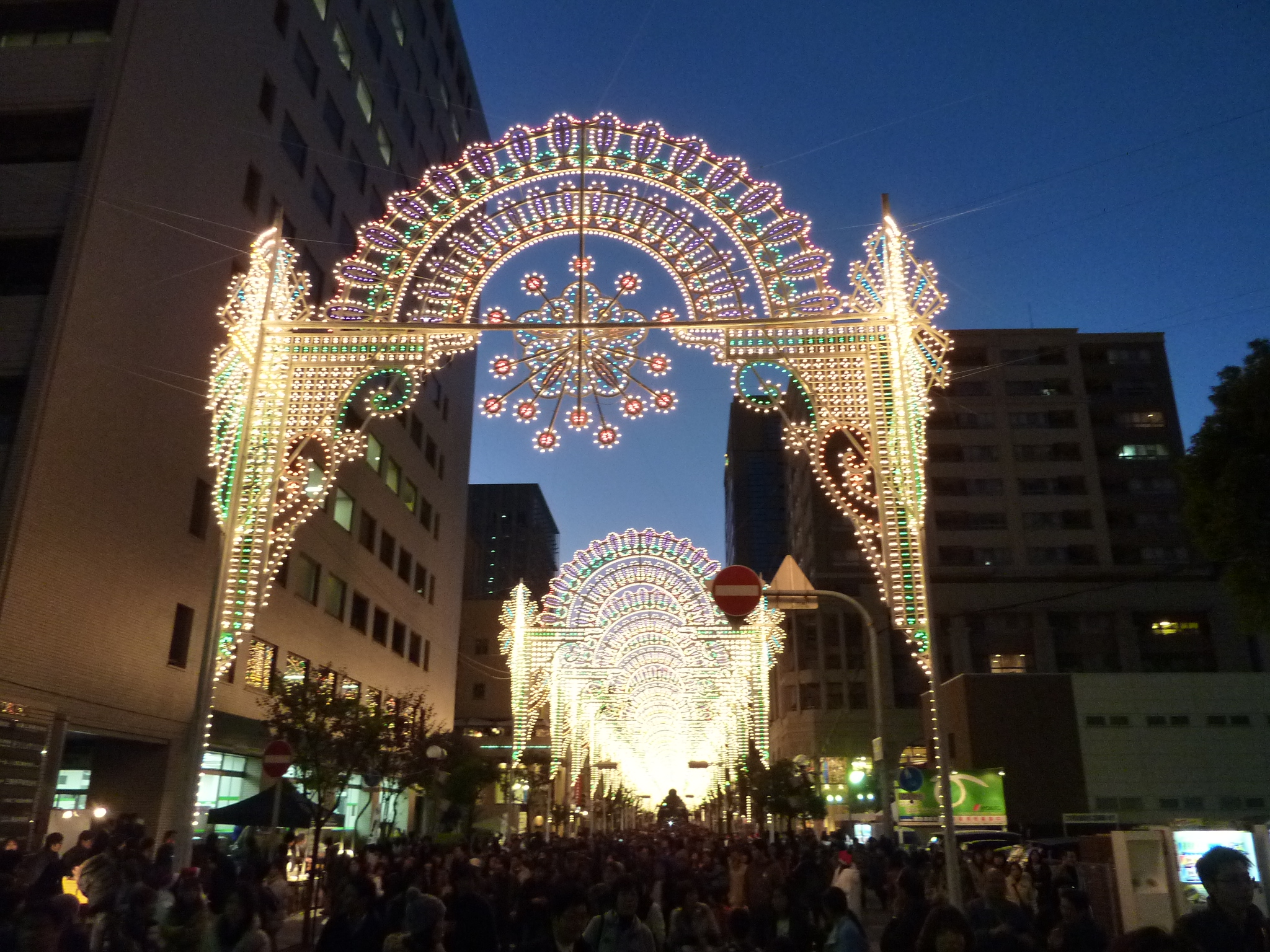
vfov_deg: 54.9
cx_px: 635
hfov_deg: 69.4
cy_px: 476
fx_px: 917
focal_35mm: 25
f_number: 3.3
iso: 400
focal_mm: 4.1
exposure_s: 1/25
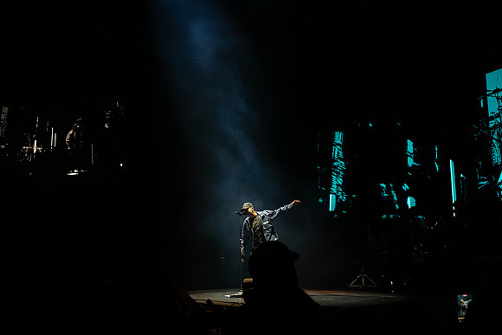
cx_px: 251
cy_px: 206
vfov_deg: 42.5
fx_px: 428
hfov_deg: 60.8
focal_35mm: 31
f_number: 3.2
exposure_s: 1/1000
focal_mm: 25
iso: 1600
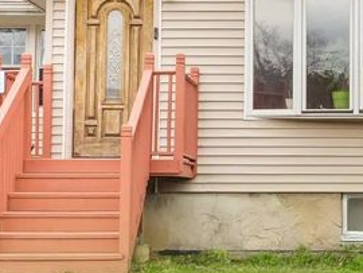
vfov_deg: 14.0
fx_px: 1113
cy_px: 96
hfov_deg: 18.2
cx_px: 327
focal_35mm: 106
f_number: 3.2
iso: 200
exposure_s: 1/320
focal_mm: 14
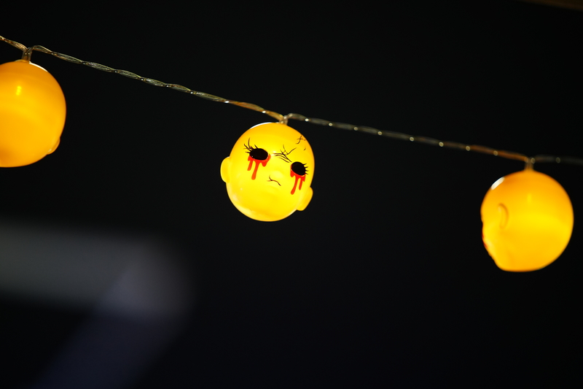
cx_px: 292
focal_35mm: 200
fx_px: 3238
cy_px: 194
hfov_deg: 10.3
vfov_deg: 6.9
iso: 1600
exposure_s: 1/200
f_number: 2.8
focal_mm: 200
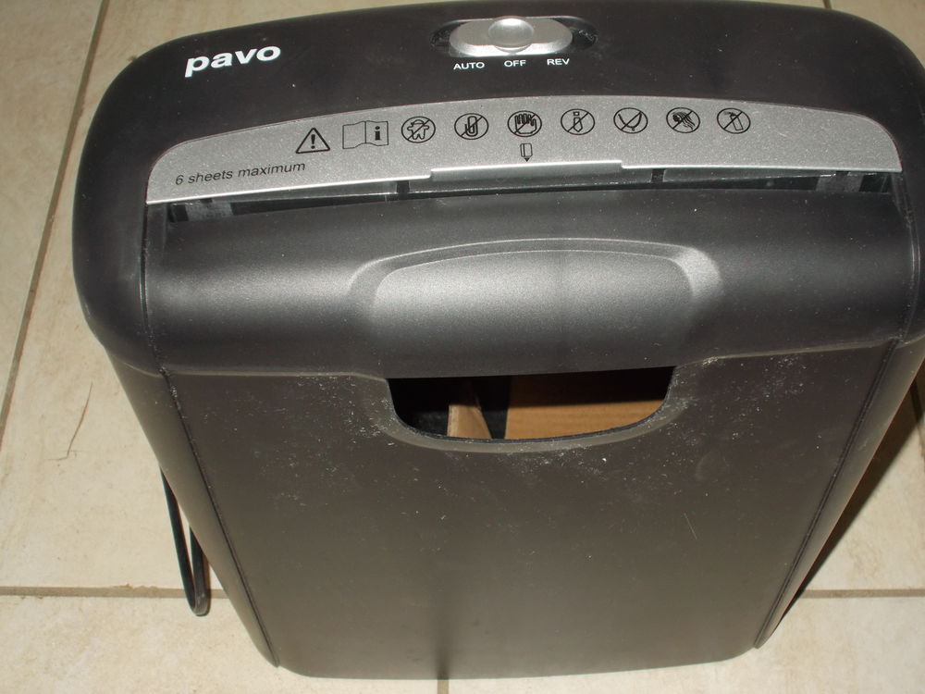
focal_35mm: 50
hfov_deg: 38.2
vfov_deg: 29.1
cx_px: 462
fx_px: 1336
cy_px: 347
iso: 200
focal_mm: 9
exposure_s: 1/30
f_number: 4.5
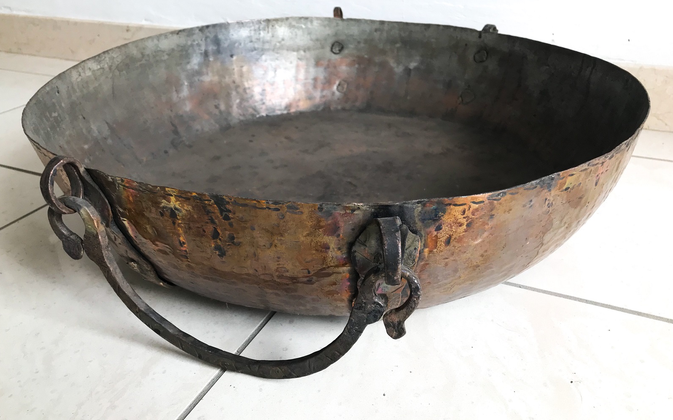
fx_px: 550
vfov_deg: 41.8
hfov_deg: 62.9
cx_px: 334
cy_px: 206
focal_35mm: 30
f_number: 1.8
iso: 40
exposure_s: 1/100
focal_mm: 3.99
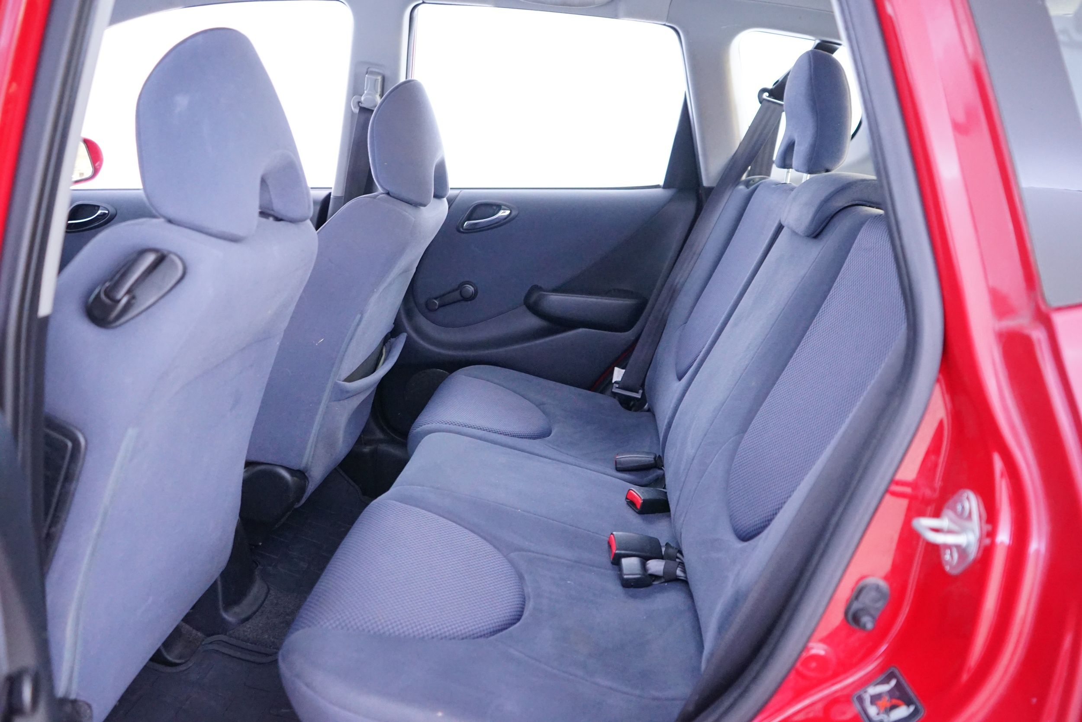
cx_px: 541
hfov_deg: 65.5
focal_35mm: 28
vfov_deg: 46.4
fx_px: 842
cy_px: 361
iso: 3200
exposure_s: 1/15
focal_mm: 28
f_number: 3.5
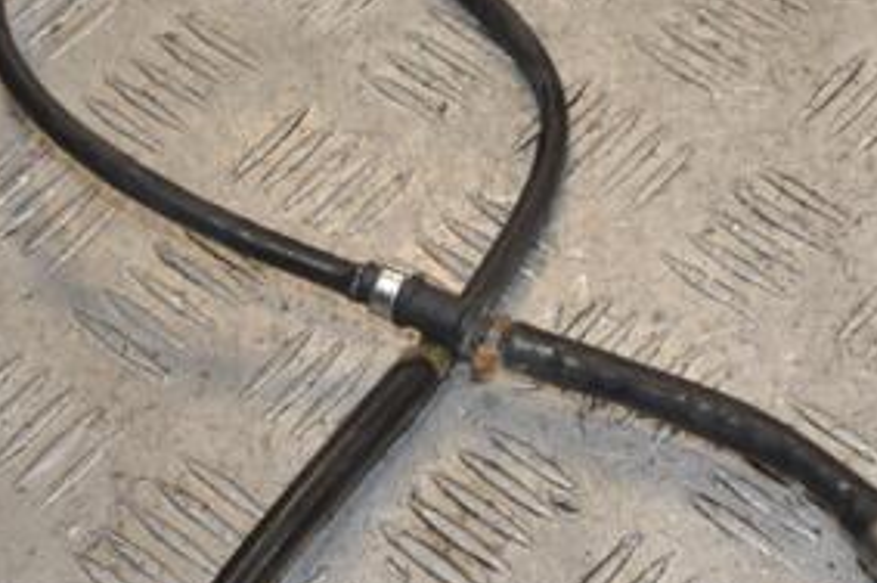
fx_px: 2944
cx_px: 549
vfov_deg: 11.3
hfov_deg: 16.9
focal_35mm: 121
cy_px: 456
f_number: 9
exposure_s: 1/200
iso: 800
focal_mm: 38
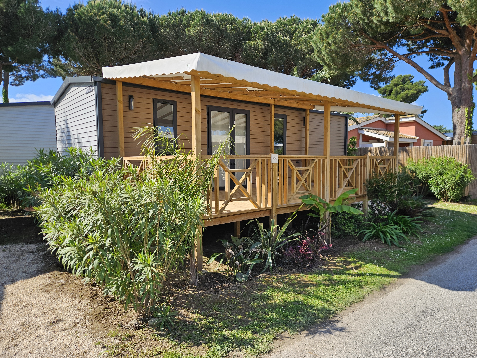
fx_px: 317
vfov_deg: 58.9
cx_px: 238
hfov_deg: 73.9
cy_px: 179
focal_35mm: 23
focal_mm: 5.4
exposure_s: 1/1354
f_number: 1.8
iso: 40
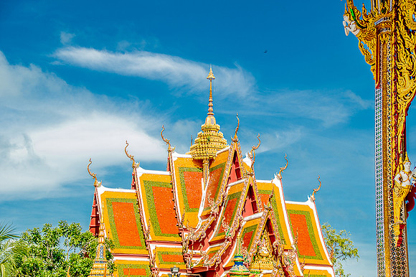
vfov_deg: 14.7
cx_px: 208
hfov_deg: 21.9
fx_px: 1074
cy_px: 138
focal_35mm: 93
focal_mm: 62
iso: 100
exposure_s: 1/100
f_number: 8
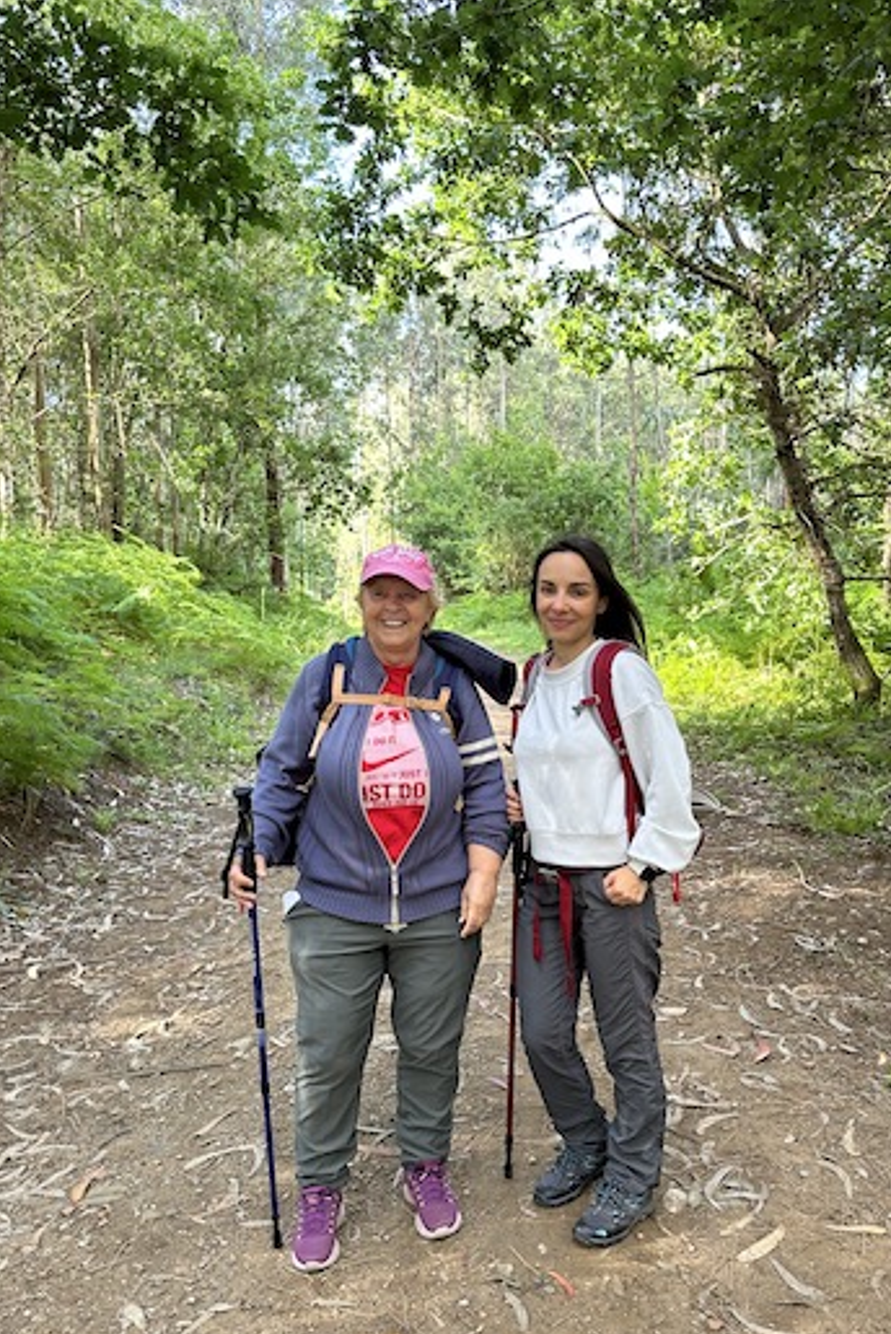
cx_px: 492
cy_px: 762
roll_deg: +2.7
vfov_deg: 60.0
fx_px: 1149
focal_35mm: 31
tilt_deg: -4.0
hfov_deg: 42.3
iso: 100
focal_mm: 6.86
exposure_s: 1/121
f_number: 1.78
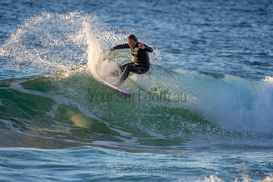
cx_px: 136
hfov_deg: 2.7
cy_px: 91
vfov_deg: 1.8
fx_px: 5689
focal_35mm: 750
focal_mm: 500
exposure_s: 1/1250
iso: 800
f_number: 5.6
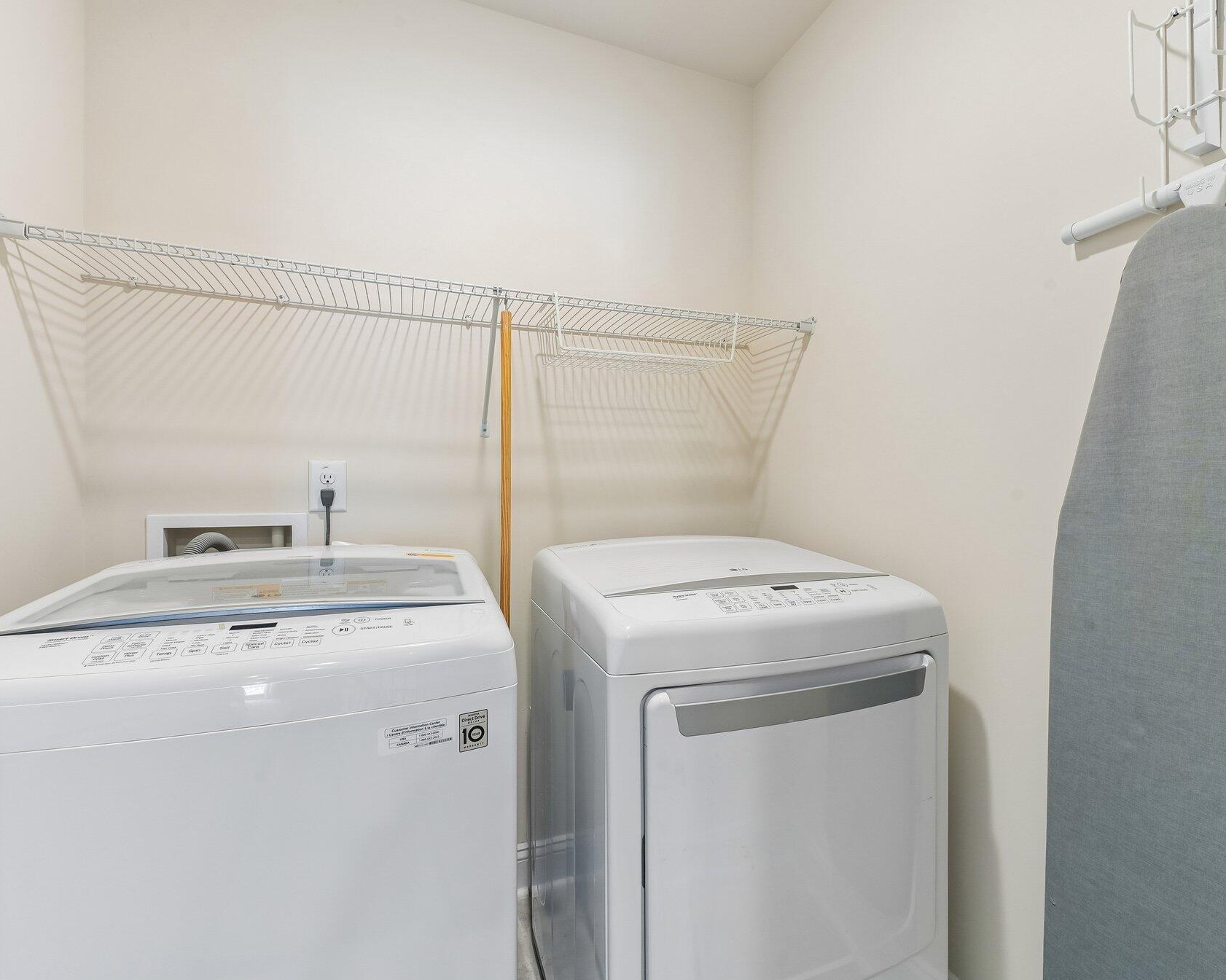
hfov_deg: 93.1
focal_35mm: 16
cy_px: 494
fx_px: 580
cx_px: 635
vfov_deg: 80.4
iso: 200
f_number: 9
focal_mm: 14
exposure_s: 1/4
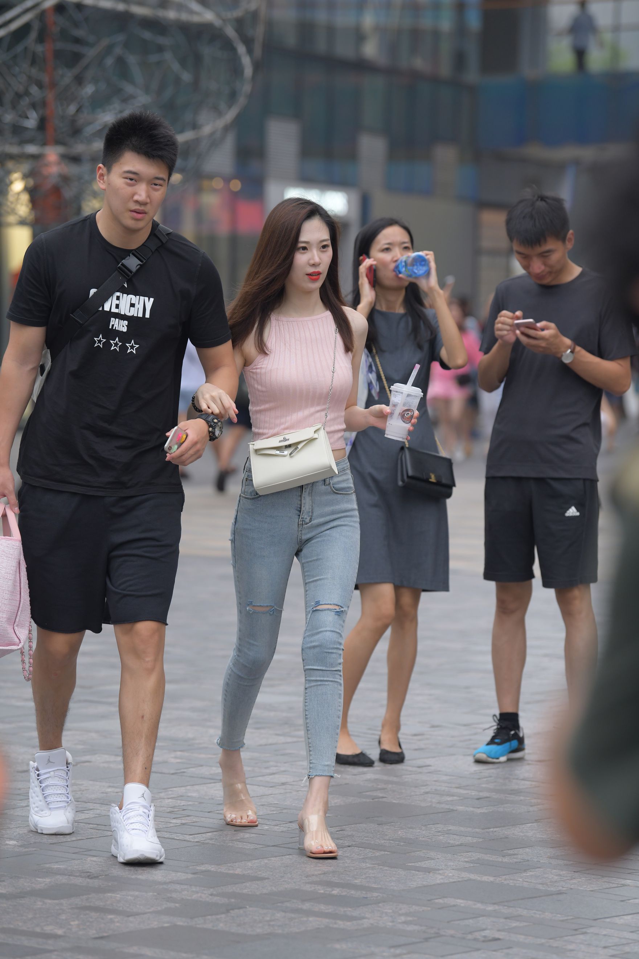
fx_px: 3993
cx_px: 320
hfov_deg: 9.1
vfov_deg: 13.7
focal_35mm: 150
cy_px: 480
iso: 800
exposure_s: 1/800
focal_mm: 150
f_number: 4
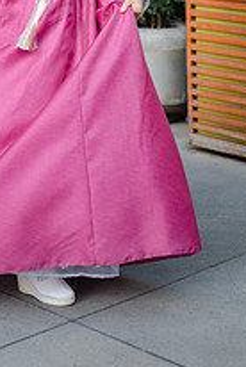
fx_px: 1113
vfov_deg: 18.1
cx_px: 23
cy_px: -29
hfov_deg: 12.5
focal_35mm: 109
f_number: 1.8
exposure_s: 1/400
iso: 80
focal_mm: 50
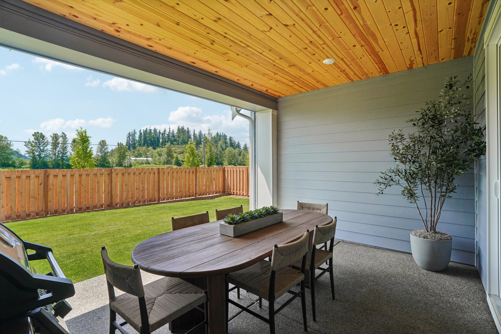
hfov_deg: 96.7
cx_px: 250
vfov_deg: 73.7
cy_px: 167
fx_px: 223
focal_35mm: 16
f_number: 8
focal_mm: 16
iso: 400
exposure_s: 1/500
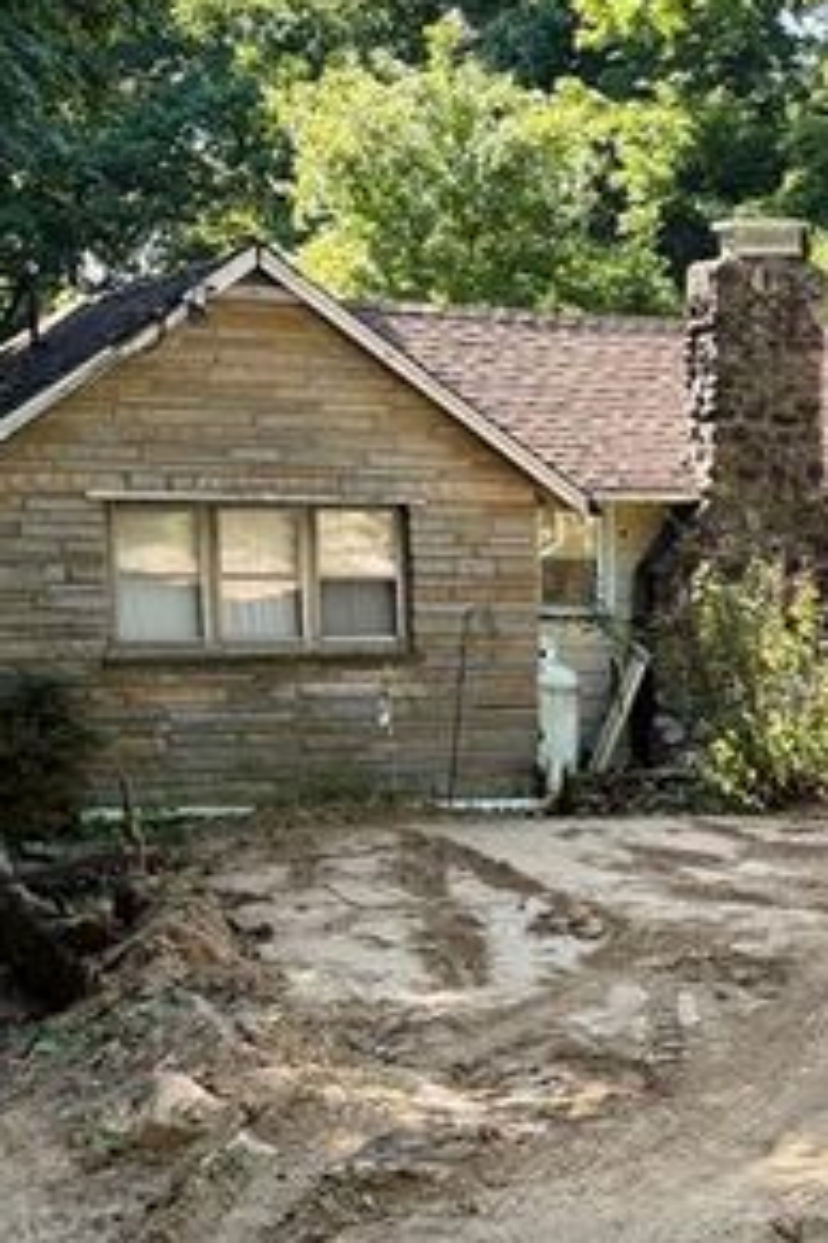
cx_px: 845
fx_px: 2139
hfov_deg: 21.1
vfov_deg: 31.5
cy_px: 1002
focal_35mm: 62
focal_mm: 5.96
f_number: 1.6
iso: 64
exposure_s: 1/456
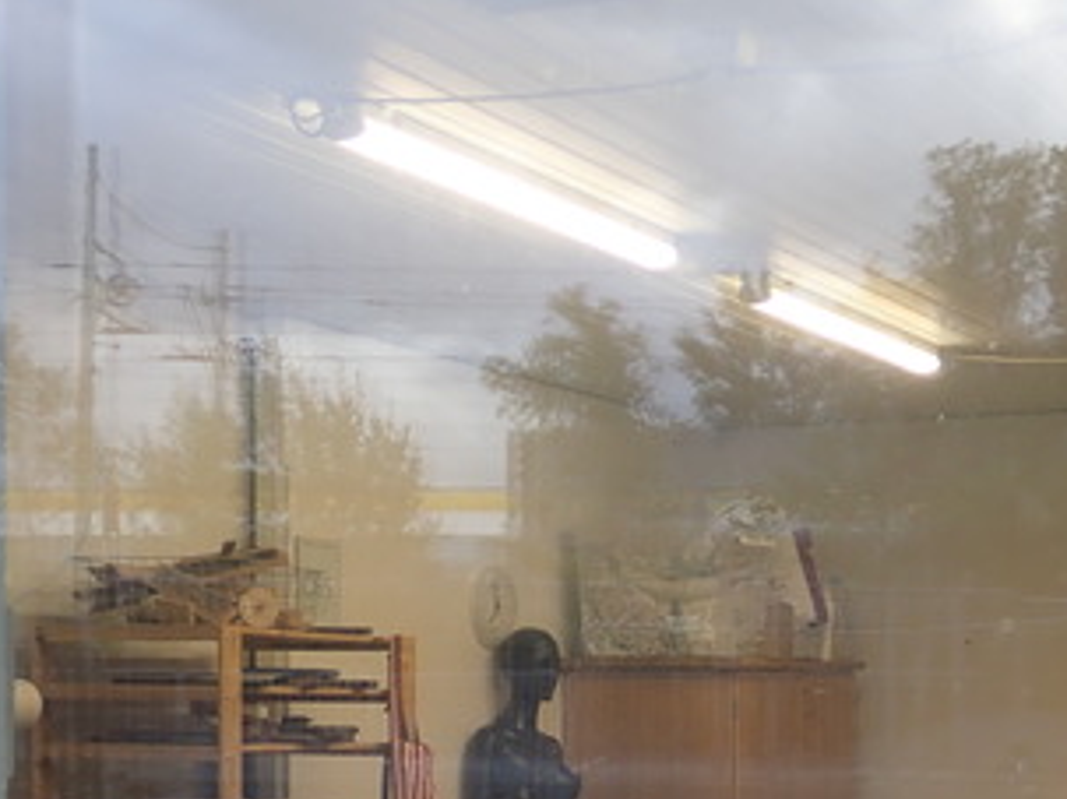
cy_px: 700
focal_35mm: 74
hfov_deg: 26.0
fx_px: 2280
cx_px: 796
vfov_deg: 19.6
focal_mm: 6.42
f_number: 2.6
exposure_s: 1/80
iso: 100
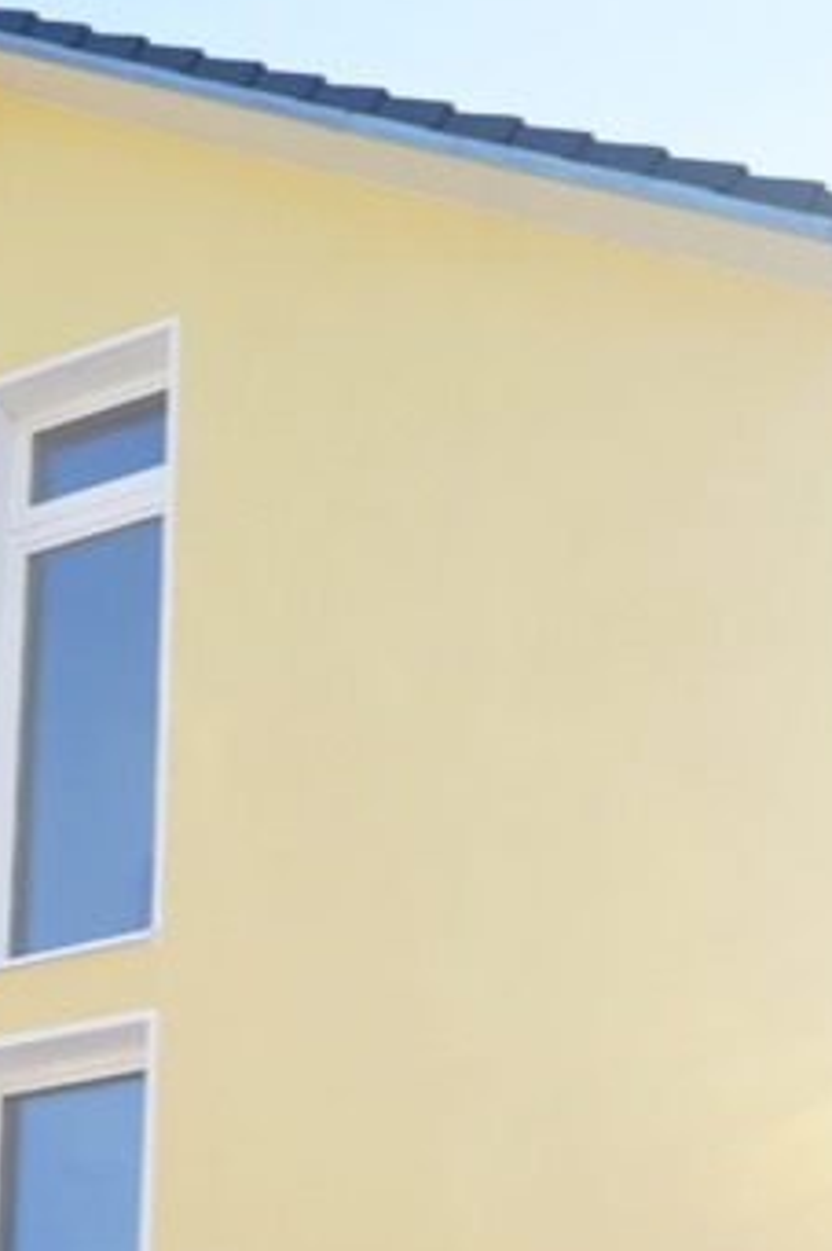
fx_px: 2845
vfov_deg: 23.4
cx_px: 42
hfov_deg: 16.4
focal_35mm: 82
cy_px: 1350
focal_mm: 35
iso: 125
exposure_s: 1/250
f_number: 4.5
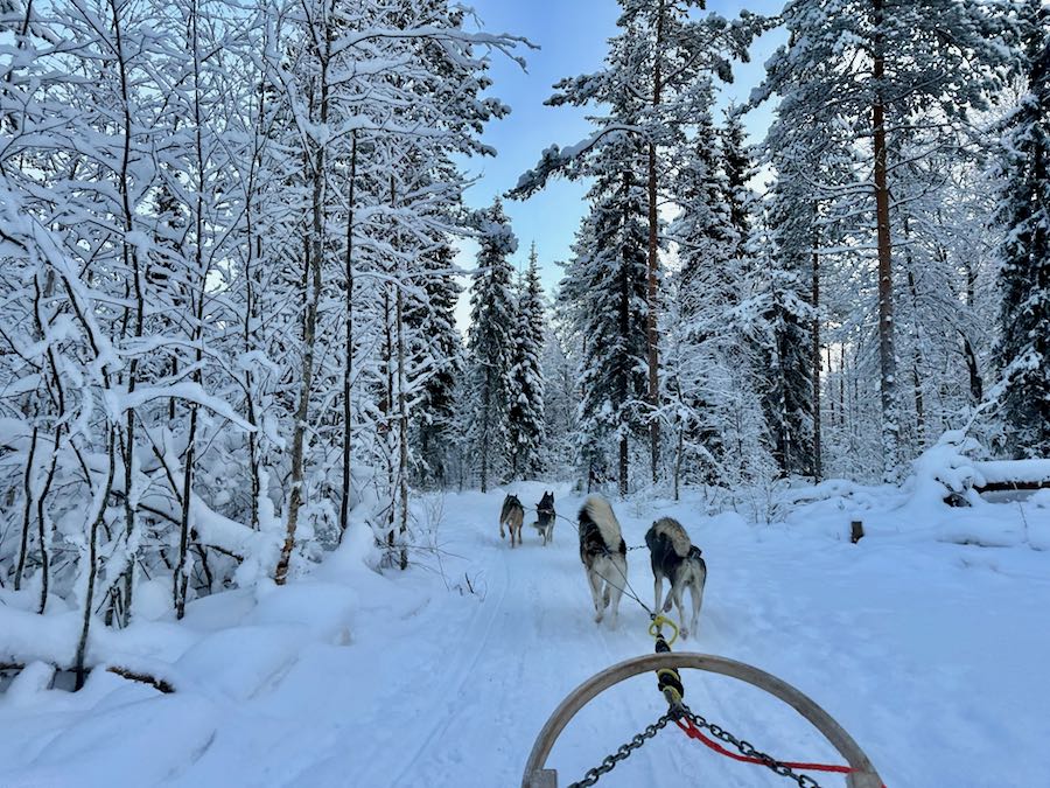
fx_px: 728
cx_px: 525
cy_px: 394
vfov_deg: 56.8
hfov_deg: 71.6
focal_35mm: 24
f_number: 1.78
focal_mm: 6.86
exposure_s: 1/148
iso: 64
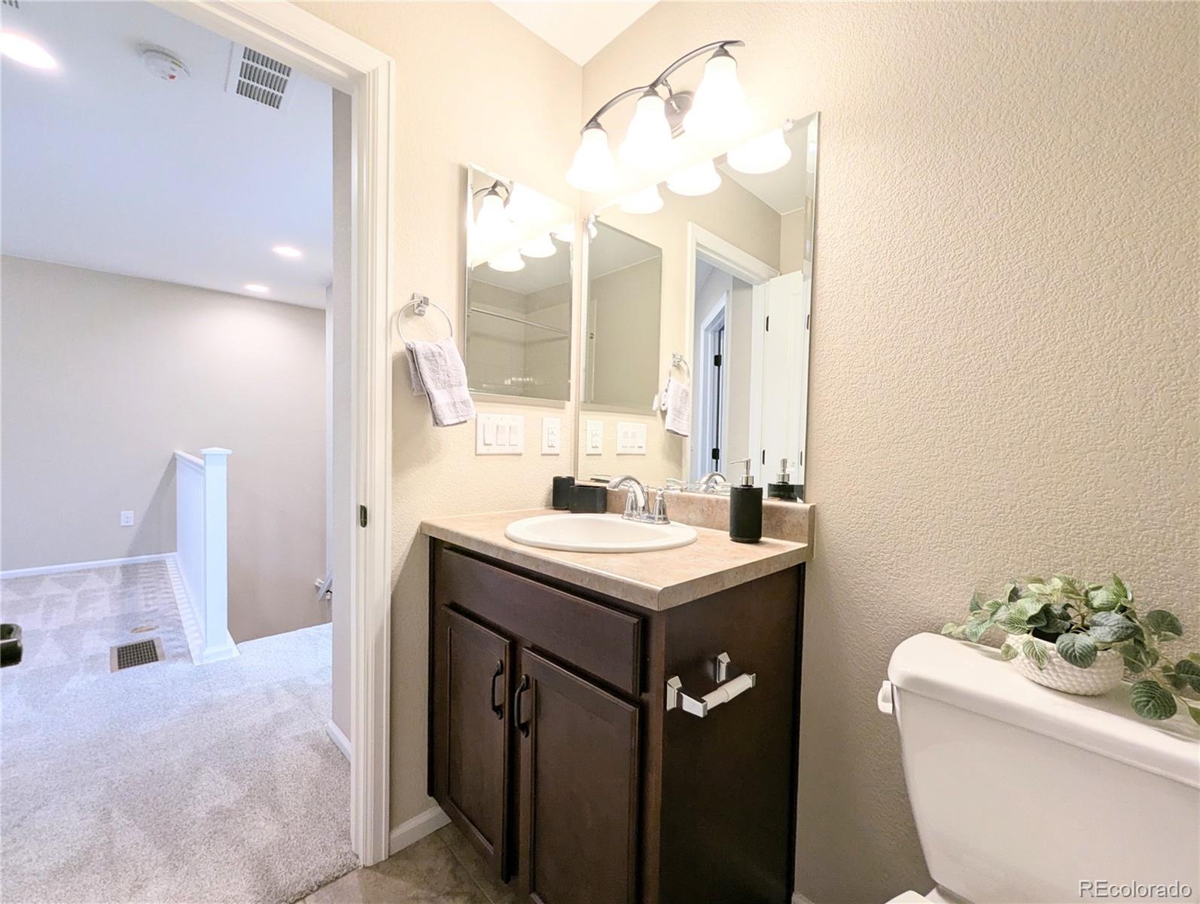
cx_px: 600
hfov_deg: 106.1
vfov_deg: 90.1
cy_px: 452
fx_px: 451
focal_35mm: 13
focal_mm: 1.95
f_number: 2.2
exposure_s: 1/60
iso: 69
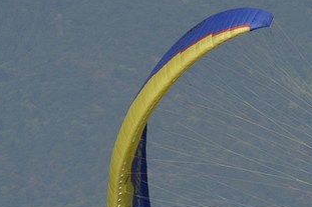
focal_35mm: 1353
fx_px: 11719
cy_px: 200
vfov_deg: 1.0
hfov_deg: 1.5
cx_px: 284
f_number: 5.6
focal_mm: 330
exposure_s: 1/1250
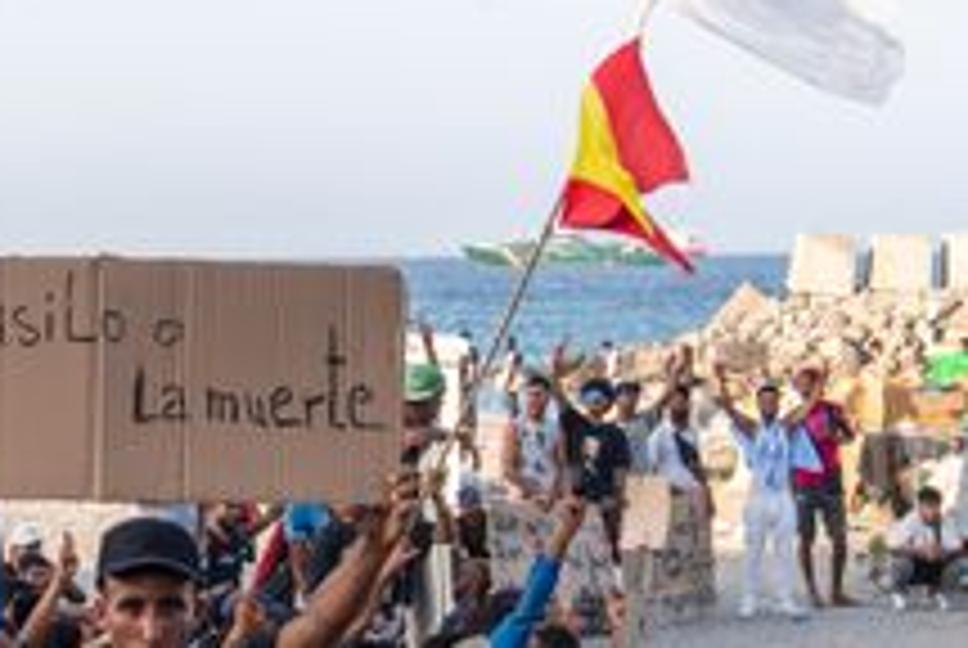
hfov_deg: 21.7
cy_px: 547
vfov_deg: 14.6
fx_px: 2504
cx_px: 257
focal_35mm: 93
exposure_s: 1/500
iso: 1250
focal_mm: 50
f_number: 11
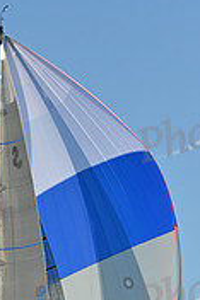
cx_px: 50
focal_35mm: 231
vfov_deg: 8.8
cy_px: 389
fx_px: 1929
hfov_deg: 5.9
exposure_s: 1/2000
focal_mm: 70
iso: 320
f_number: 6.3
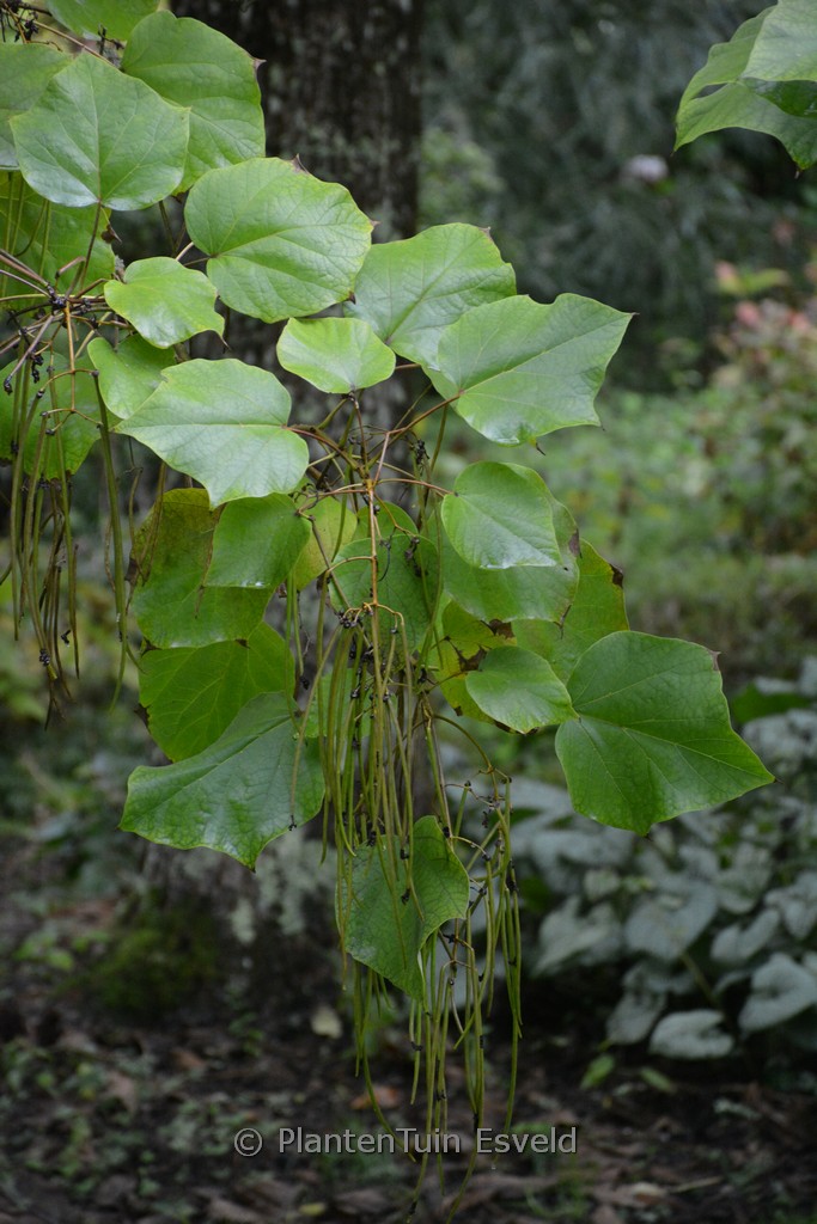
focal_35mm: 210
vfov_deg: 9.8
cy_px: 612
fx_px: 7146
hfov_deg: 6.5
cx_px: 408
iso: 2000
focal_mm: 140
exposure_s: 1/500
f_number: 5.6
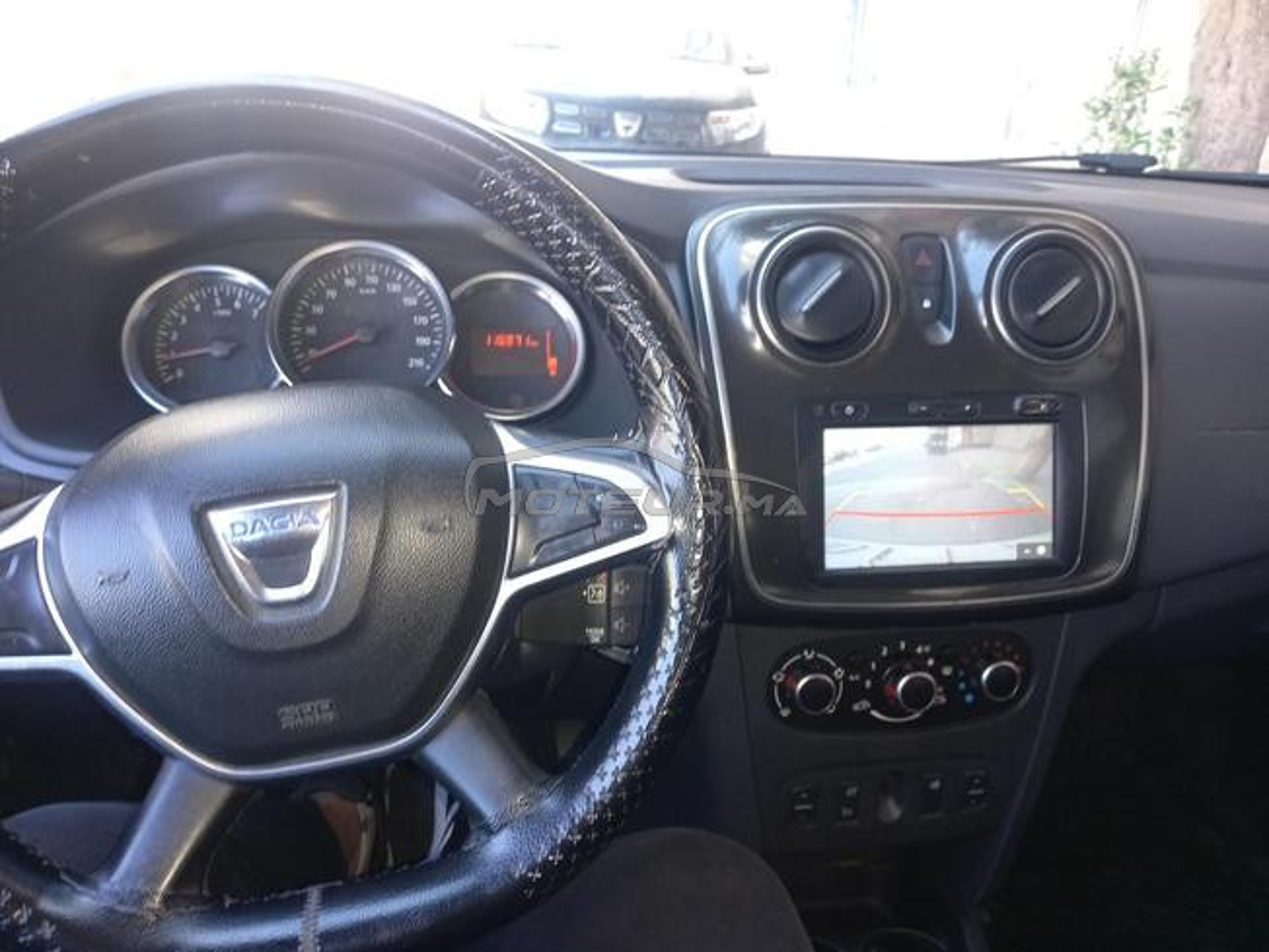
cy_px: 476
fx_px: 916
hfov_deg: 69.4
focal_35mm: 25
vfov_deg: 54.9
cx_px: 634
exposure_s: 1/33.3
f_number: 2
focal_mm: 4.6
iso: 125
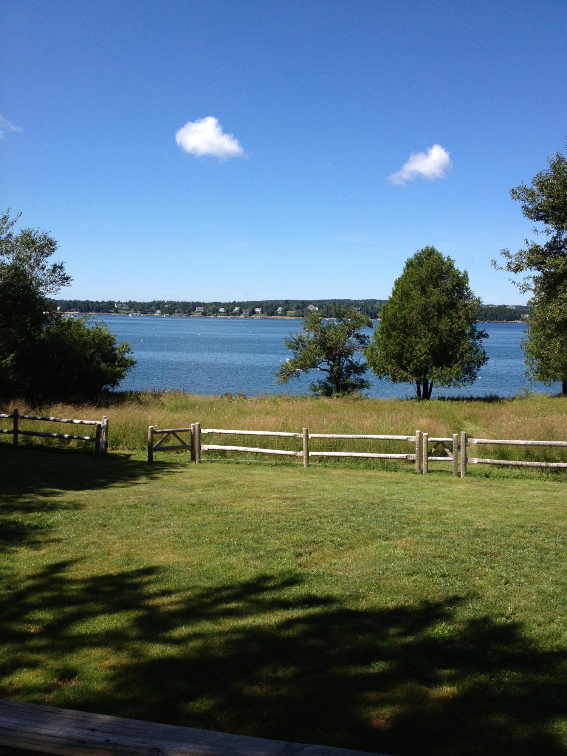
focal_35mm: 35
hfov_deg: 40.7
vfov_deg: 52.6
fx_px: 764
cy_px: 378
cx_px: 284
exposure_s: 1/1314
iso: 50
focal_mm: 4.28
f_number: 2.4
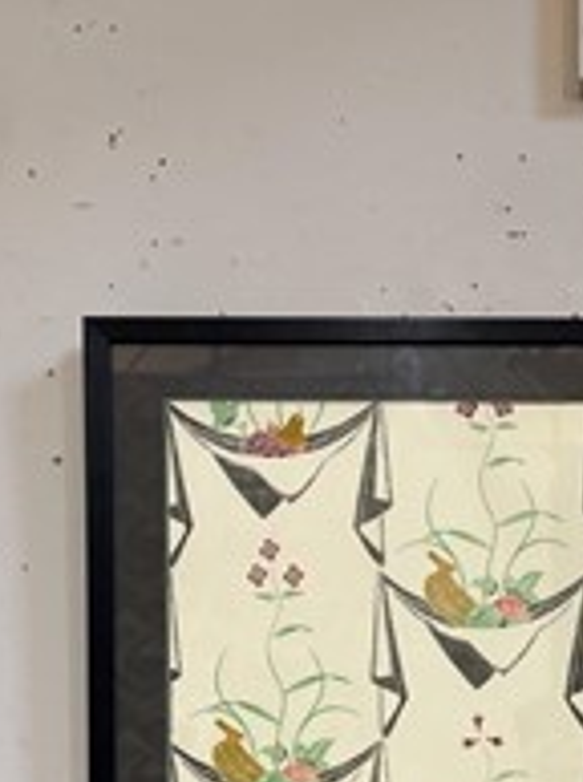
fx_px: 1217
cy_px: 737
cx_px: 575
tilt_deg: -0.9
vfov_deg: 33.3
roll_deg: +0.5
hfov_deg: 25.7
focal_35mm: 54
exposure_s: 1/100
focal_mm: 5.1
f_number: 1.6
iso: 100
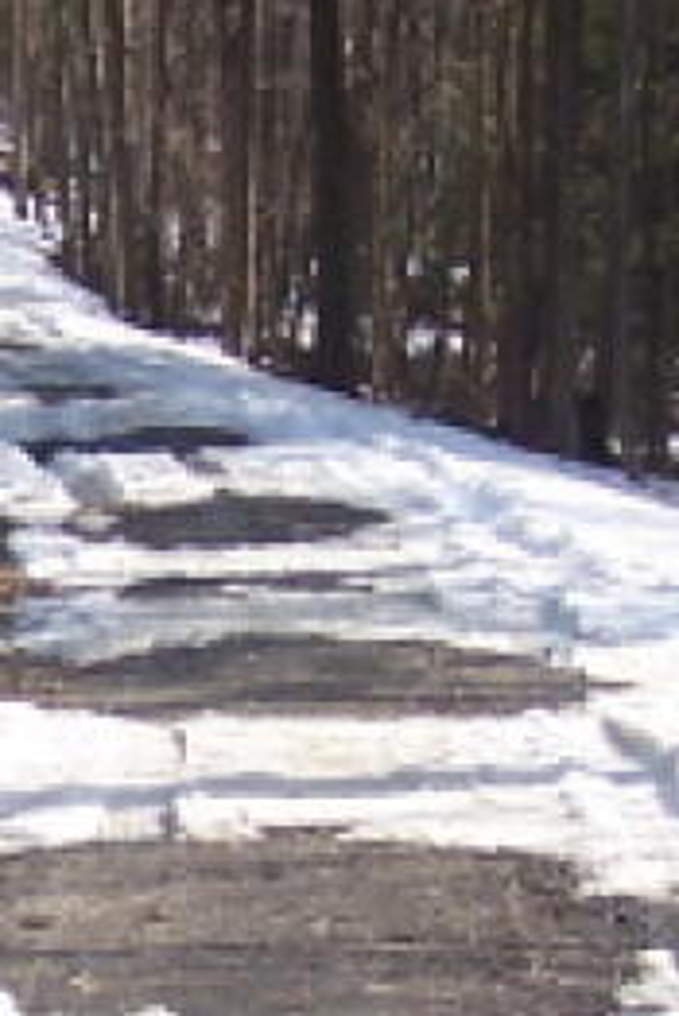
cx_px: -124
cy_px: 874
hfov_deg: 6.6
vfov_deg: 9.9
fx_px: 5820
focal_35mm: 206
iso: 80
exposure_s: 1/500
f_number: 2.8
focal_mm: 6.3
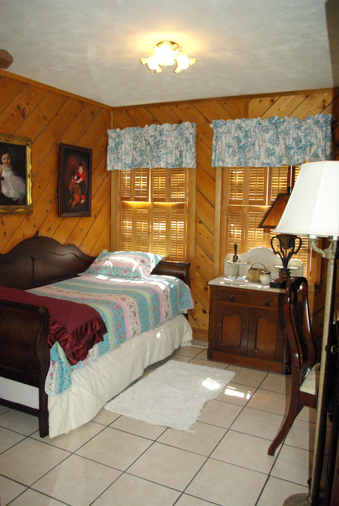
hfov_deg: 43.7
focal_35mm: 30
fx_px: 423
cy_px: 253
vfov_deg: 61.9
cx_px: 170
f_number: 6.7
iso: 1600
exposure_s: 1/180
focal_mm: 20
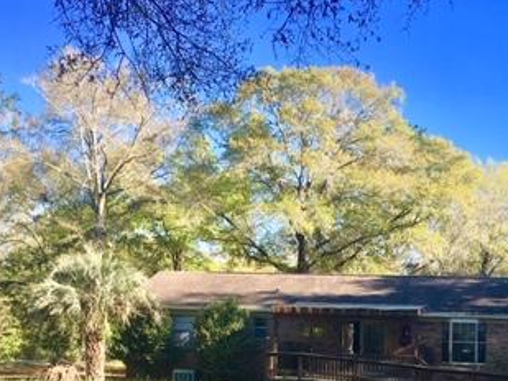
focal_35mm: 60
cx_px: 309
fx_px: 881
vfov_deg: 24.2
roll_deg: -1.5
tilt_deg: +1.8
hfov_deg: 32.1
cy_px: 282
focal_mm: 4.15
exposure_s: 1/777
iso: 25
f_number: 2.2
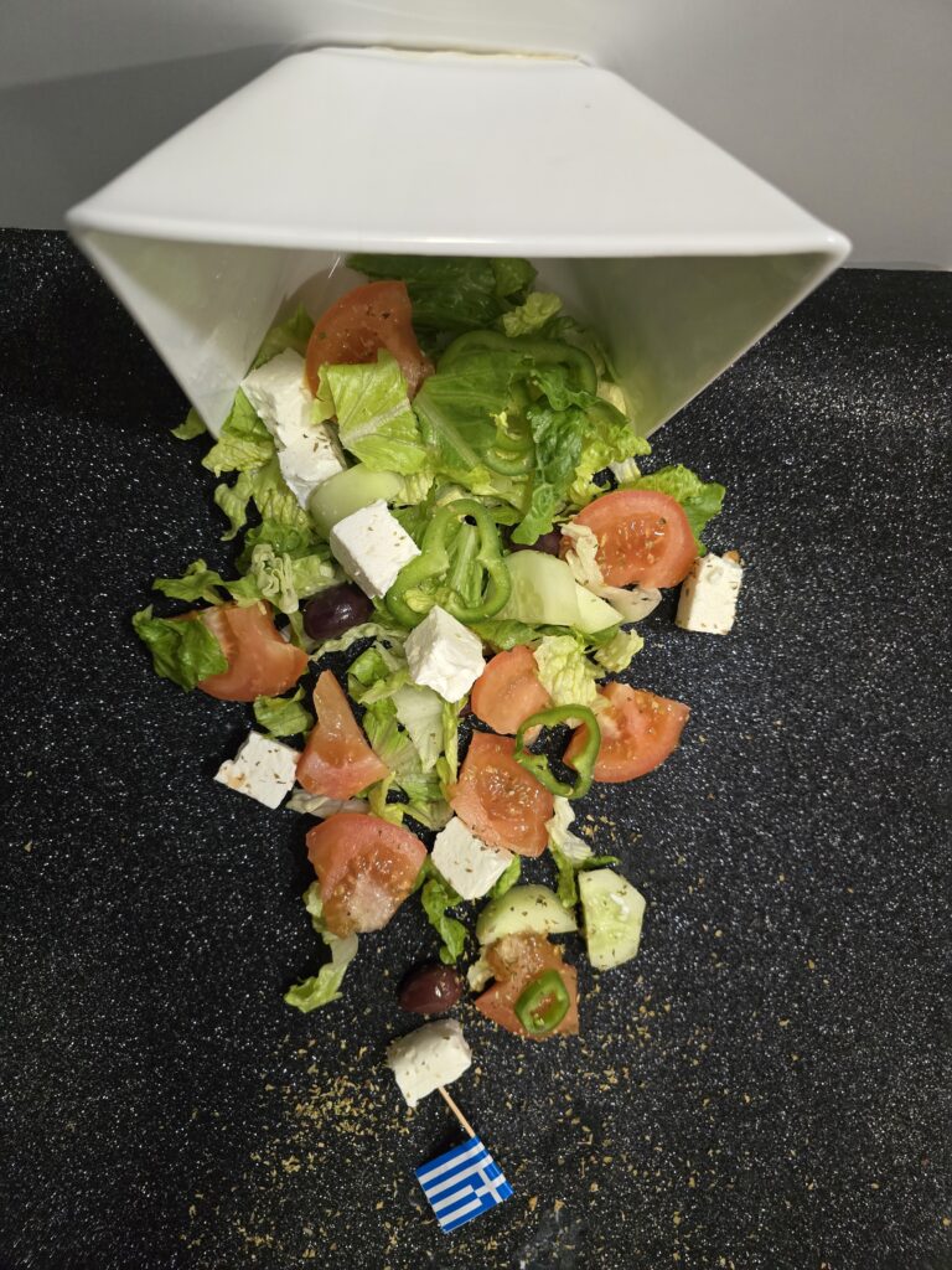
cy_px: 635
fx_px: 843
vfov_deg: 73.9
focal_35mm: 23
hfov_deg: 58.9
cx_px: 476
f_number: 1.7
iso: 1000
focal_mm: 6.3
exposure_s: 1/100
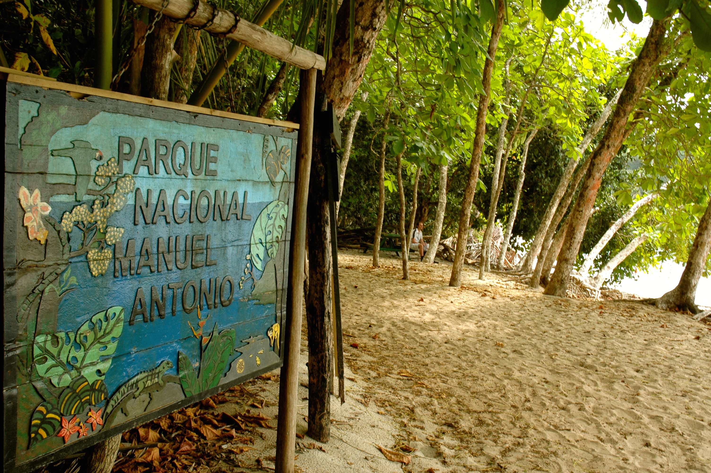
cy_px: 236
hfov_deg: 51.3
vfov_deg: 35.4
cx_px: 356
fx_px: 740
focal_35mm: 38
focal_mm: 25
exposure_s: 1/30
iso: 200
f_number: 10
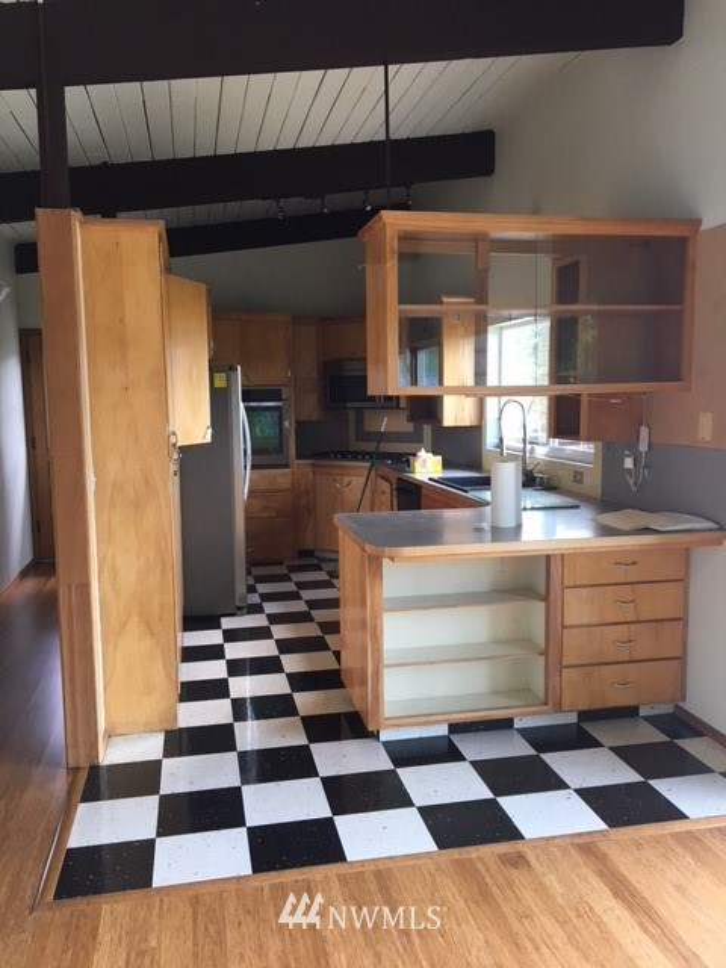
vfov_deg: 61.7
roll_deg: +1.4
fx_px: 811
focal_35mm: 29
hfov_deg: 48.2
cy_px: 484
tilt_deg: -5.9
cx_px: 363
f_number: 2.2
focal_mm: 4.15
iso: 32
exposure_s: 1/30
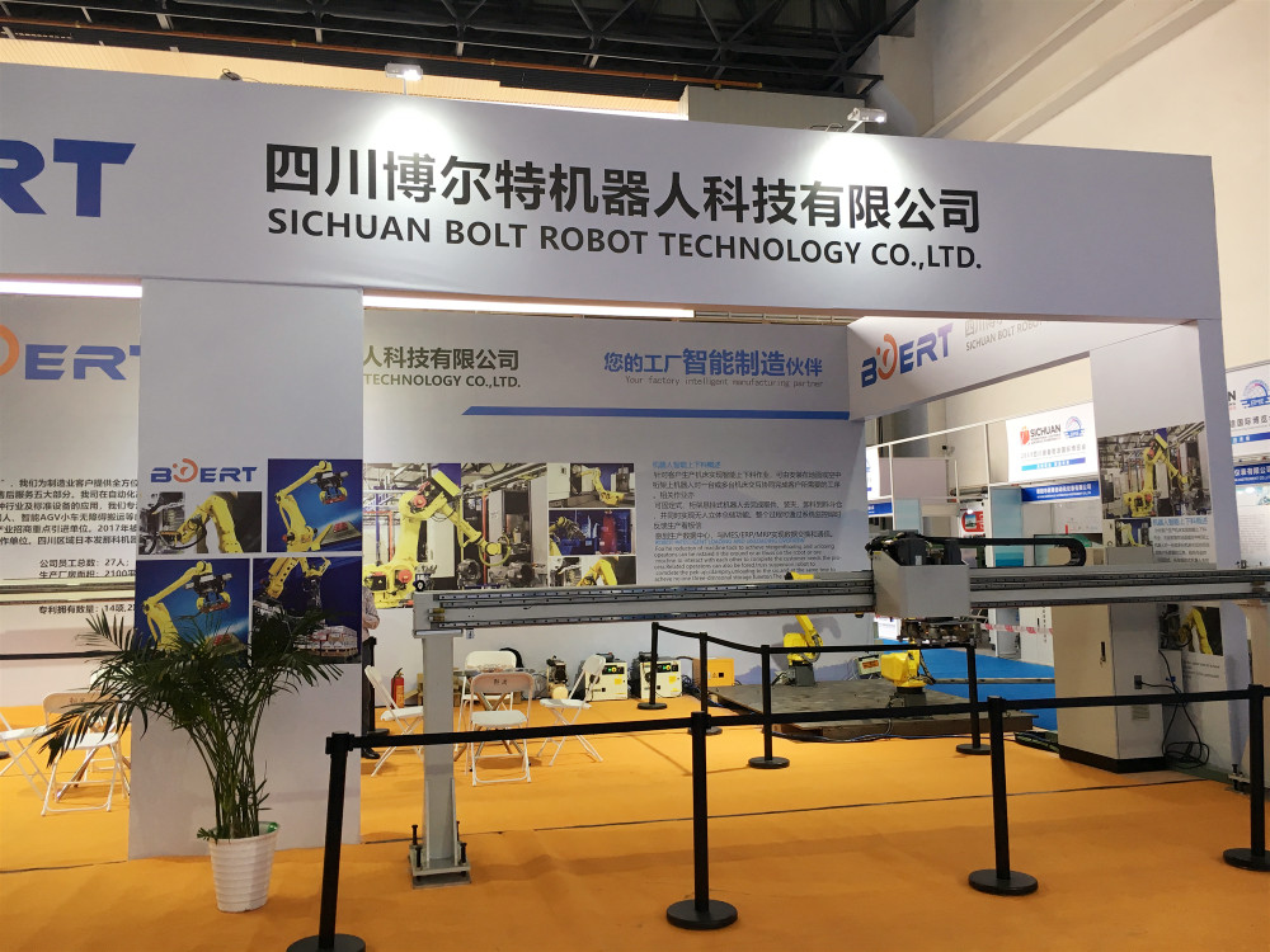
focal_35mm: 29
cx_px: 635
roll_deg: +1.6
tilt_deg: +3.3
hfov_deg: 61.7
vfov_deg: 48.2
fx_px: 1064
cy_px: 476
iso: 32
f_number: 2.2
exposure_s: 1/33
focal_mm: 4.15
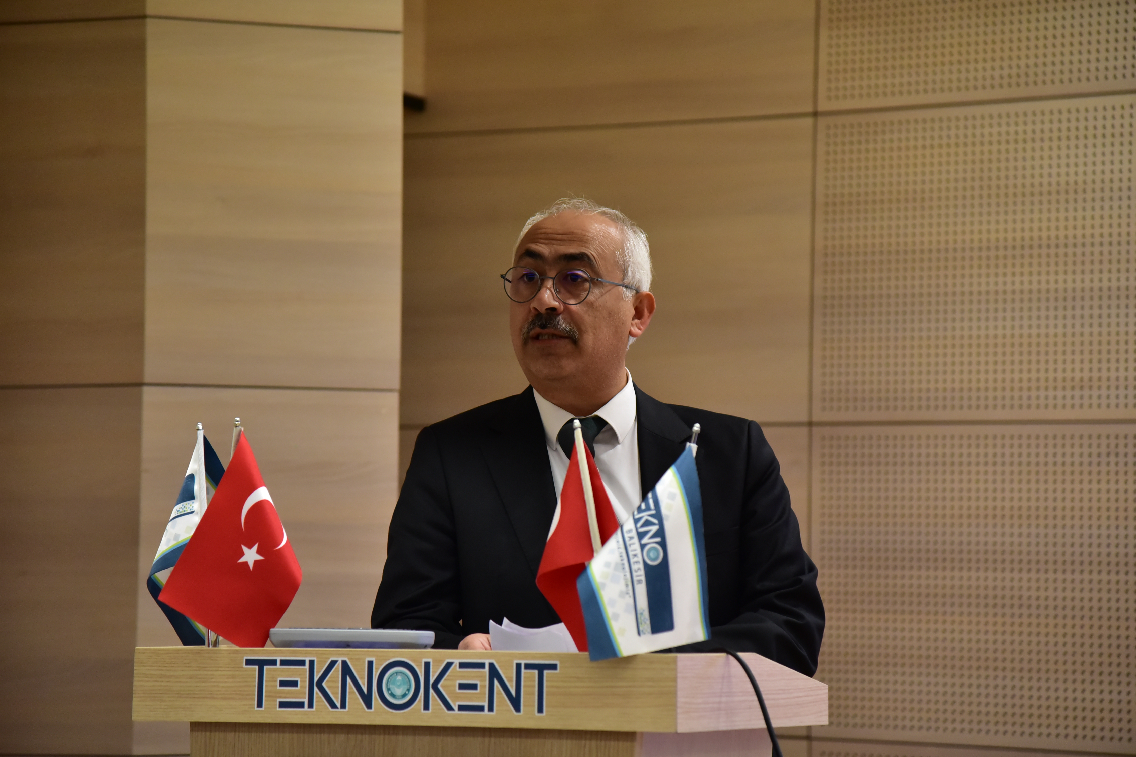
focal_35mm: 120
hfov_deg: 17.1
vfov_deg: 11.4
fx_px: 3786
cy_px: 378
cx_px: 568
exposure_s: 1/320
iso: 3200
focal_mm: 120
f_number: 4
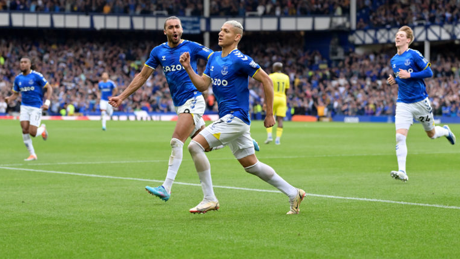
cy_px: 113
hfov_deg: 19.8
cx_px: 232
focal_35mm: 108
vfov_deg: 11.2
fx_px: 1317
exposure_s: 1/1250
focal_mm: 102
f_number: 3.2
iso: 800
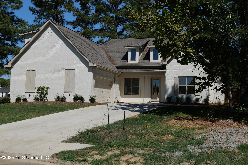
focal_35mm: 50
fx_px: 344
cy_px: 82
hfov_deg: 39.6
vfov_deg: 27.0
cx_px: 124
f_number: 10
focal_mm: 50
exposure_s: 1/1000
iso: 640
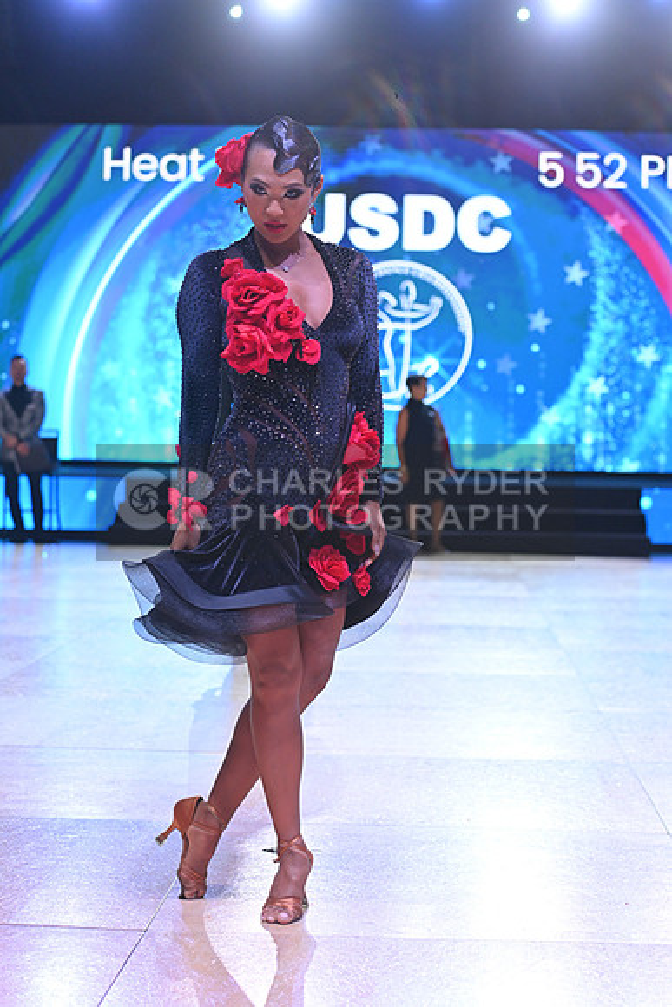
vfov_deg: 28.8
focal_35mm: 70
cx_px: 336
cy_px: 504
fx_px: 1959
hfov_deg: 19.5
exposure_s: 1/250
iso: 1600
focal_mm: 70
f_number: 4
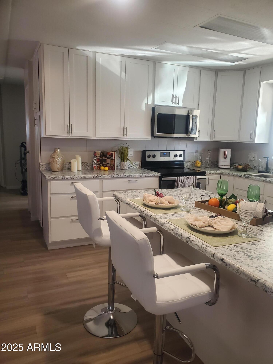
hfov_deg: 53.1
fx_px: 273
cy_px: 182
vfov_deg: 67.3
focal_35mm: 26
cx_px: 136
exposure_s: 1/60
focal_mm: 4.3
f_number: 2.4
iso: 200
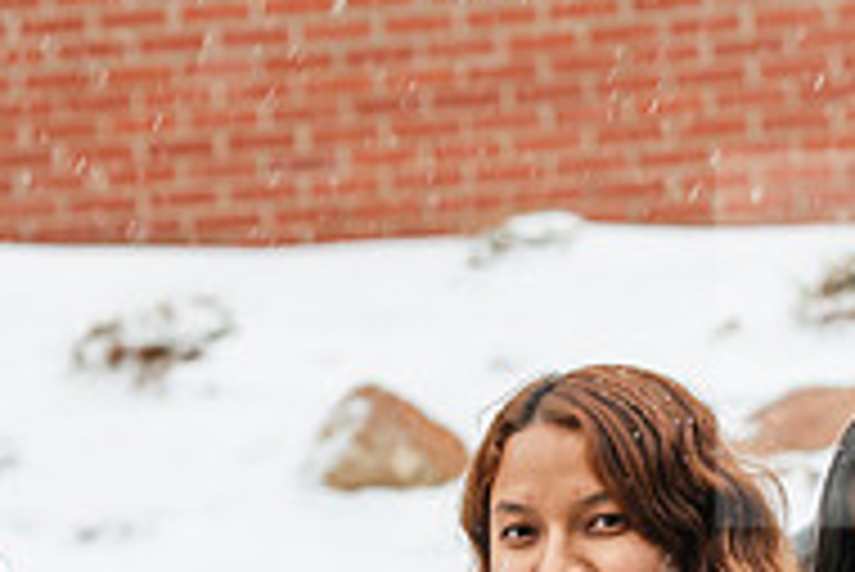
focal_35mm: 262
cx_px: 580
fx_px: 6227
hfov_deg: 7.8
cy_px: 696
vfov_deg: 5.2
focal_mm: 86
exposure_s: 1/200
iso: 400
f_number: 5
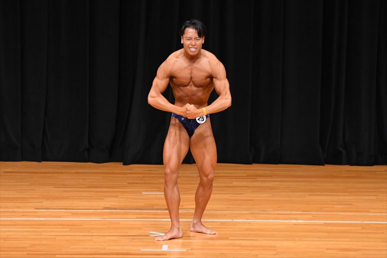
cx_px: 194
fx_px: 3062
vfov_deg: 4.8
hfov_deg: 7.2
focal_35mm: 285
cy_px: 129
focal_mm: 190
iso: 4000
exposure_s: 1/400
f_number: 5.6
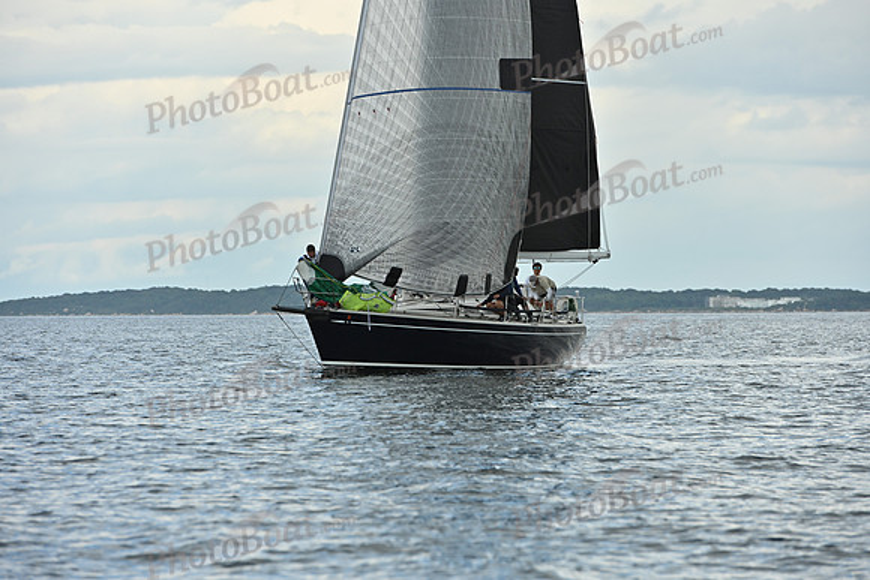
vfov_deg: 6.9
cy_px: 290
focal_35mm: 200
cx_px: 435
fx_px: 4834
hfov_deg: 10.3
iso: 250
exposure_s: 1/800
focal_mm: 200
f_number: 7.1
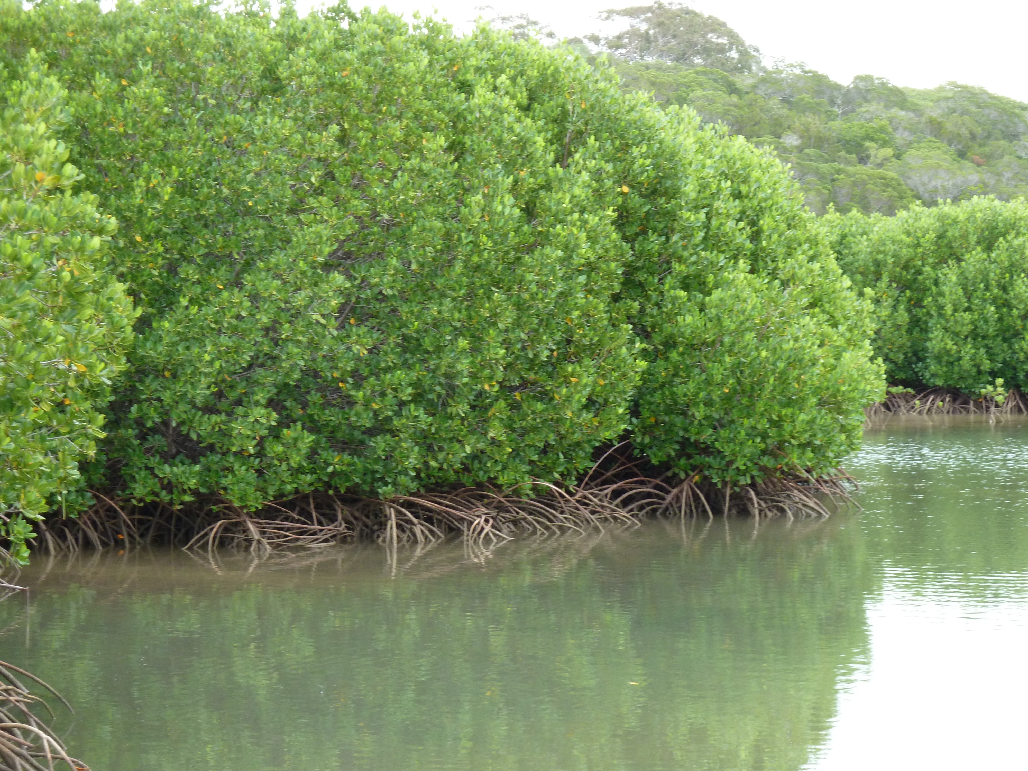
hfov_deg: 16.6
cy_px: 386
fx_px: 3534
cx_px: 514
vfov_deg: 12.5
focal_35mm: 119
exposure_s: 1/40
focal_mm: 19.5
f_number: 4.4
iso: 160
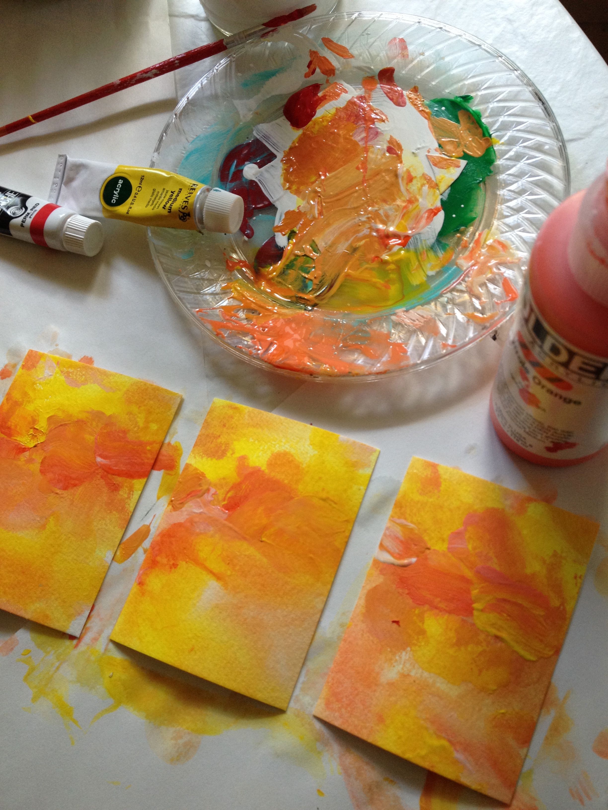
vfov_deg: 52.6
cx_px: 304
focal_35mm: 35
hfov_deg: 40.7
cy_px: 405
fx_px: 820
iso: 100
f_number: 2.4
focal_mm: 4.28
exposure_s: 1/20
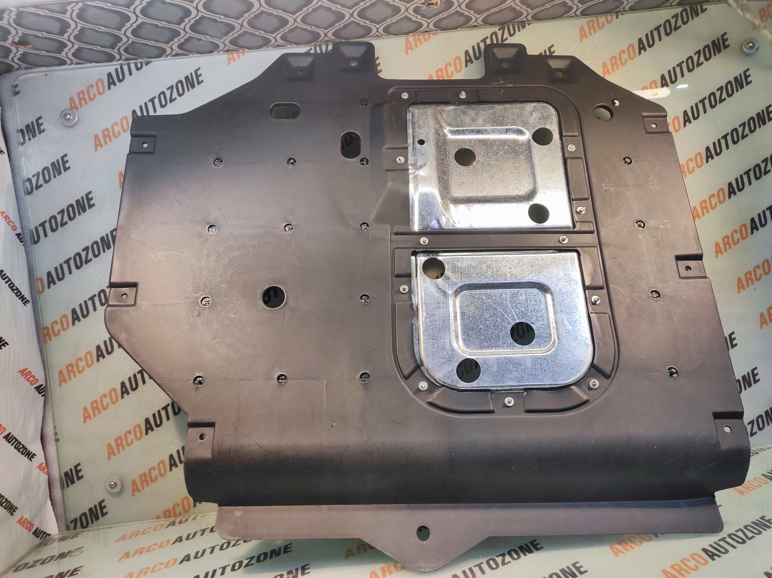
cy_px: 289
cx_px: 386
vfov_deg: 74.7
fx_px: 379
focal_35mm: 17
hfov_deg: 91.1
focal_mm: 4.74
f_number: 1.79
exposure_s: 1/33
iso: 132
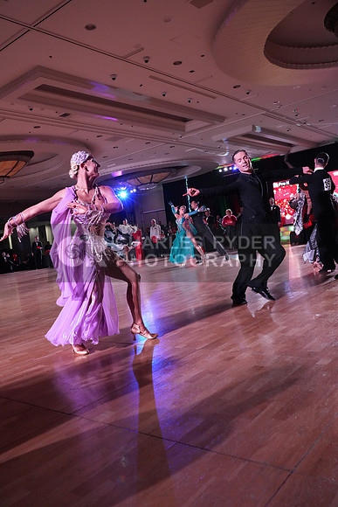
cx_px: 169
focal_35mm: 29
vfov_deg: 63.6
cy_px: 254
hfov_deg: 45.0
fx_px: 408
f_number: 5.6
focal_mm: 29
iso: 6400
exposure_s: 1/320
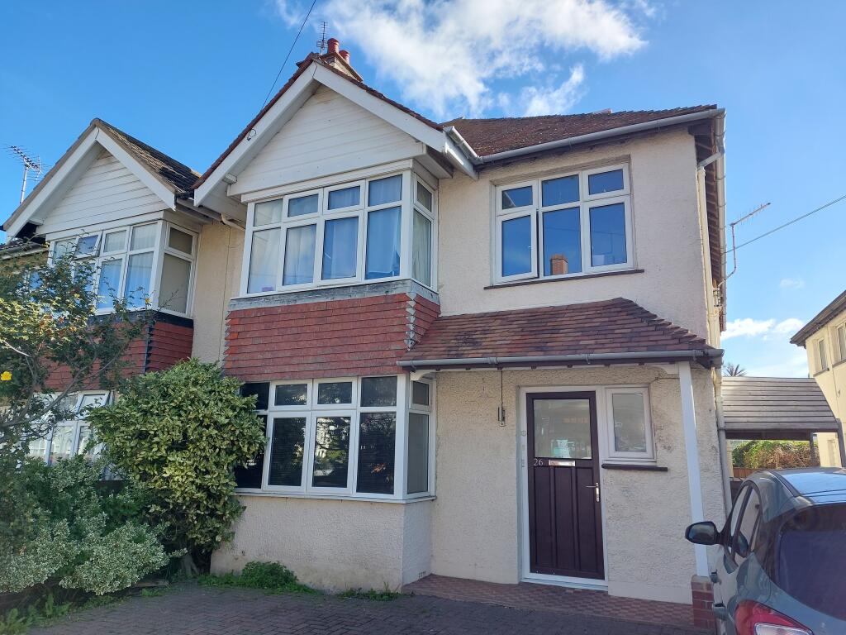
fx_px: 611
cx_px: 423
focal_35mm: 25
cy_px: 318
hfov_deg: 69.4
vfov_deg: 54.9
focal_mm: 5.23
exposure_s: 1/410
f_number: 1.8
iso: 25
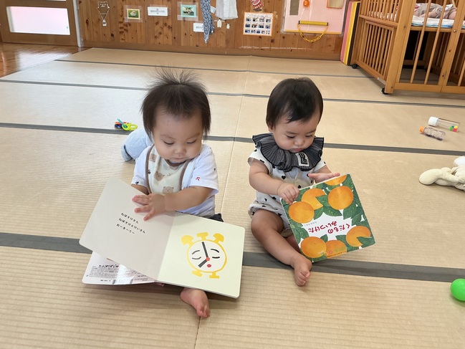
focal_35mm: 29
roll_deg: -2.3
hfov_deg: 61.7
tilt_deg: -25.1
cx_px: 232
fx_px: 390
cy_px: 174
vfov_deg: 48.2
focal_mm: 3
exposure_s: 1/100
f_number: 1.8
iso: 40
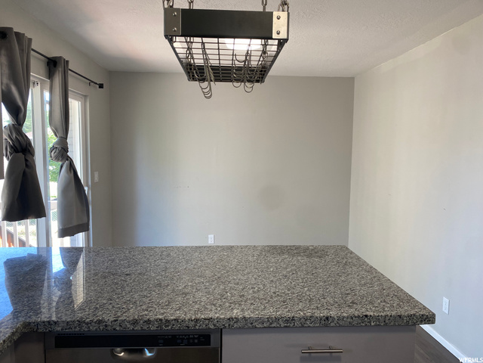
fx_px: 363
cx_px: 242
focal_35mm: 26
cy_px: 182
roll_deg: -0.4
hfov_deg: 67.3
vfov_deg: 53.1
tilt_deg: -5.2
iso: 80
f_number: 1.8
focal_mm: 4.25
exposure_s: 1/120
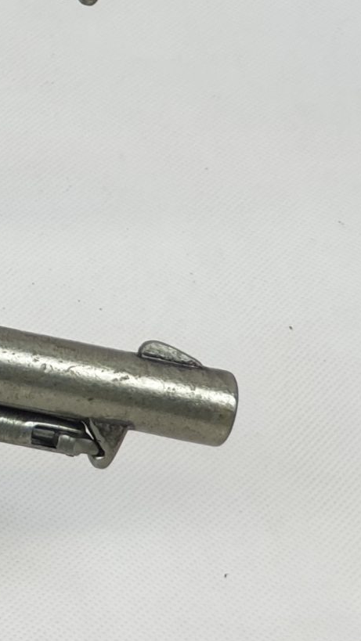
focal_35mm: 177
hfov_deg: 6.4
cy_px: 161
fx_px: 3011
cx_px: -626
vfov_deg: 12.1
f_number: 2.4
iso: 100
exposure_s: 1/33
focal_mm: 6
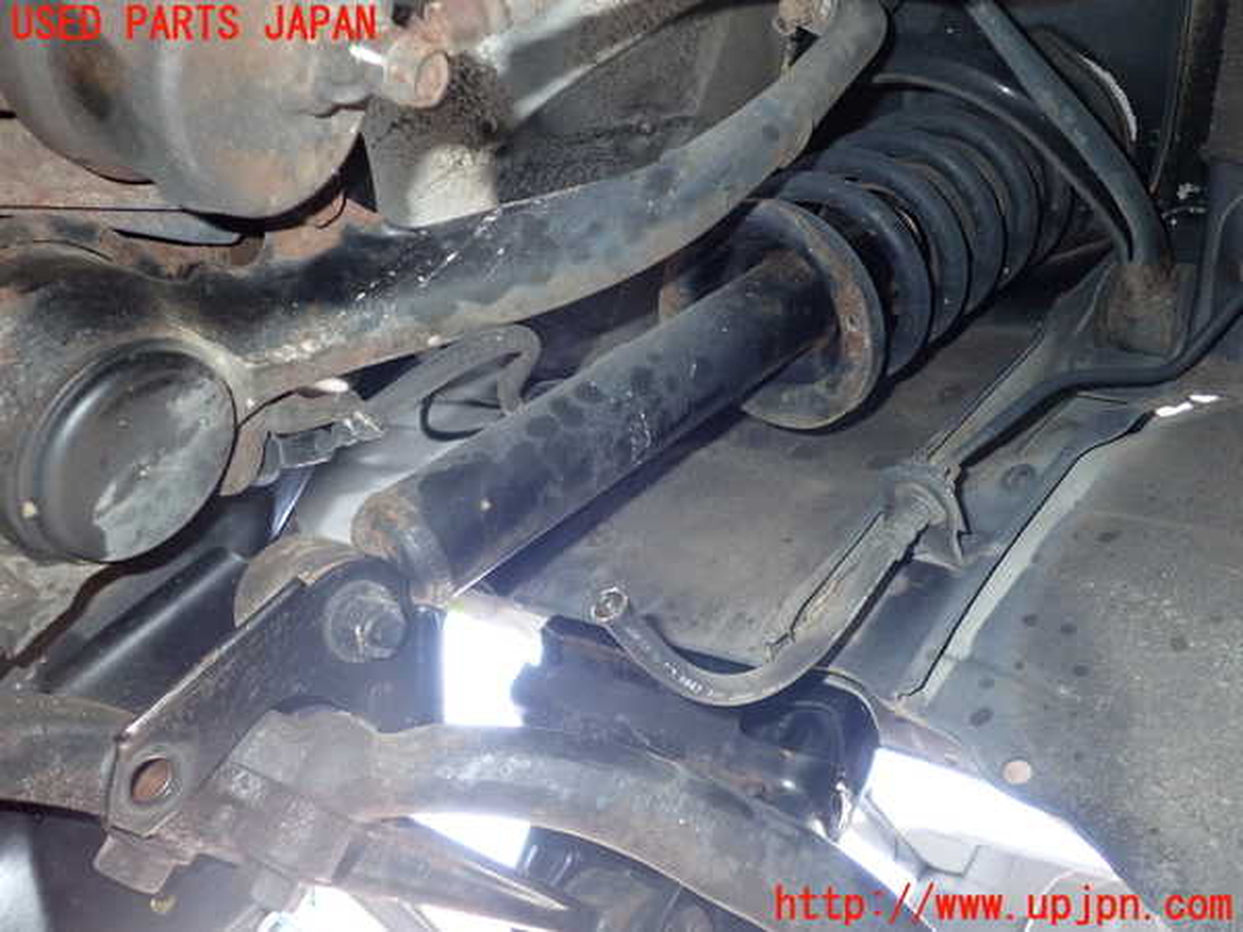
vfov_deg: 46.8
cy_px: 466
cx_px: 622
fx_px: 1077
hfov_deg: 60.0
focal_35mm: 30
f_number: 2.3
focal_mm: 5.4
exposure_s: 1/125
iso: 400
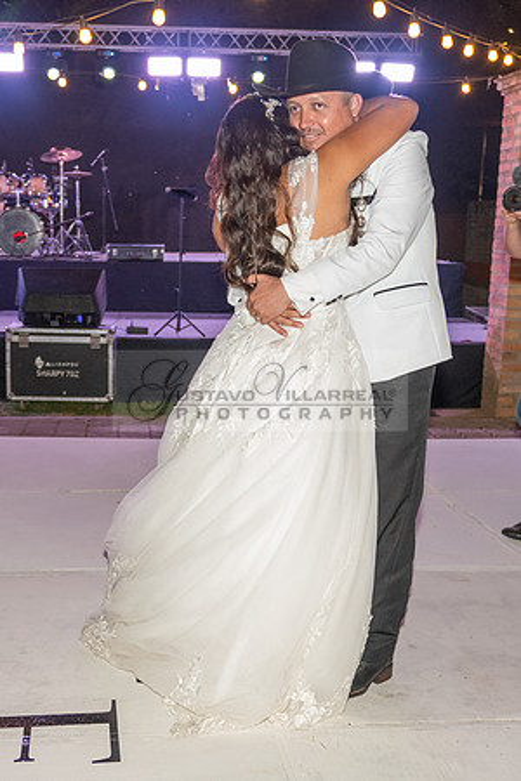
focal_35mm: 49
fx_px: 1060
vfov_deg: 40.3
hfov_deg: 27.6
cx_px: 212
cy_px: 454
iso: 2000
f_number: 4
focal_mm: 28
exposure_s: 1/160
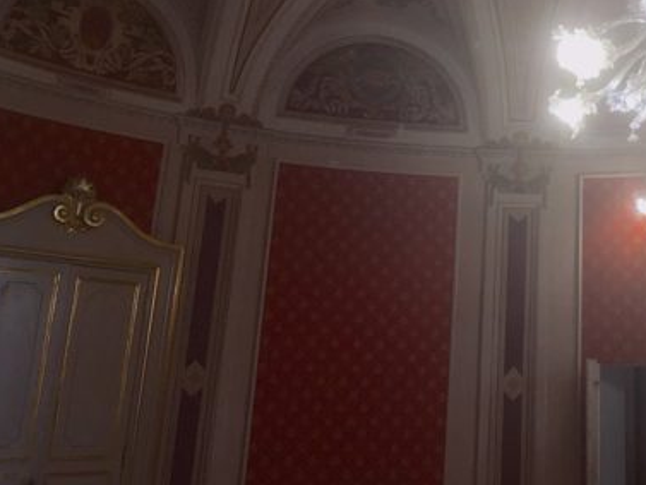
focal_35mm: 50
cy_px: 110
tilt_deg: +15.4
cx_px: 540
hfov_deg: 36.5
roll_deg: -0.1
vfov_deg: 28.6
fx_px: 933
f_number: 2.2
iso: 40
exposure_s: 1/100
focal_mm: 4.15
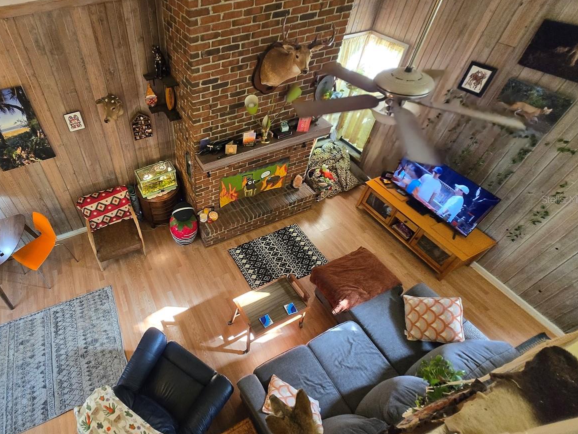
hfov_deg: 84.5
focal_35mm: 18
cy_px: 199
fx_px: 301
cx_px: 189
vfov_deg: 71.5
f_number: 2.2
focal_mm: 1.7
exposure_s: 1/60
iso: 500
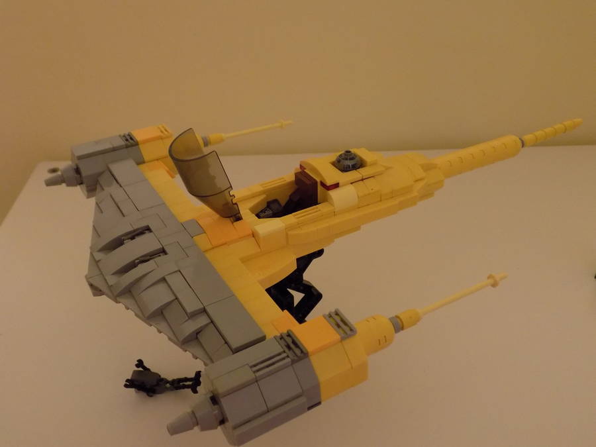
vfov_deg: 41.8
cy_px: 224
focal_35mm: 34
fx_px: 585
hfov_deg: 54.0
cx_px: 298
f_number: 3.4
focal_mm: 6.1
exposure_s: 1/5
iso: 400
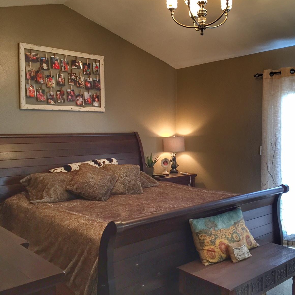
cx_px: 167
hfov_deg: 45.9
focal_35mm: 36
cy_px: 140
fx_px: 347
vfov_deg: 46.0
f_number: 2.2
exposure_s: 1/30
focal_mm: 4.15
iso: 100
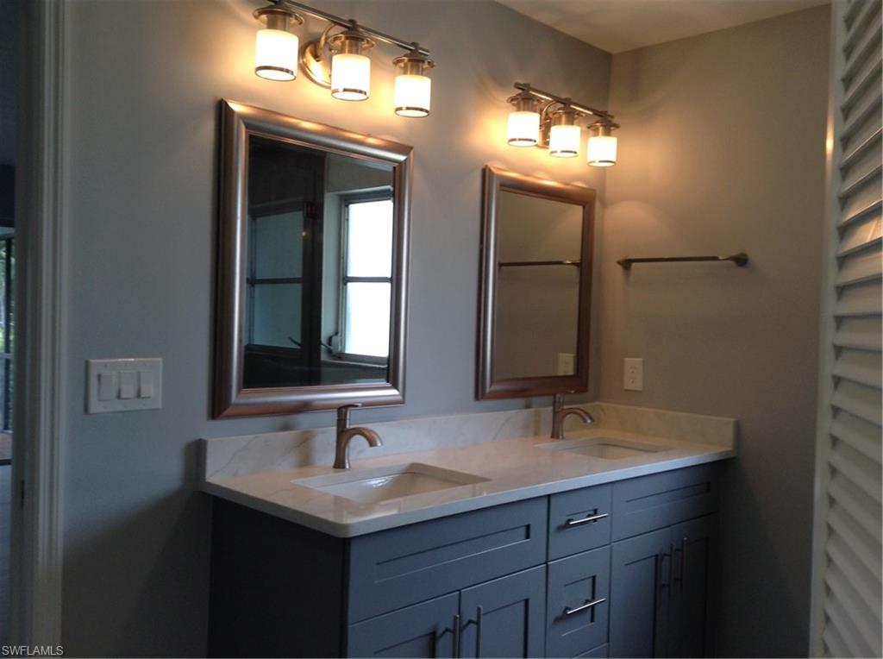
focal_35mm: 33
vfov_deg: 42.8
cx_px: 442
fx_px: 840
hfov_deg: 55.4
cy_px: 330
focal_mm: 3.3
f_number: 2.4
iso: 32
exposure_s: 1/30
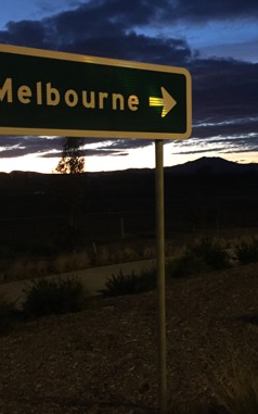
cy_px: 208
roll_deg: +1.7
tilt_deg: -2.9
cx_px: 107
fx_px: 473
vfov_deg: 47.2
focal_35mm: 42
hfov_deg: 30.5
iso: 320
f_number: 2.2
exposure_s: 1/15
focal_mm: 4.15
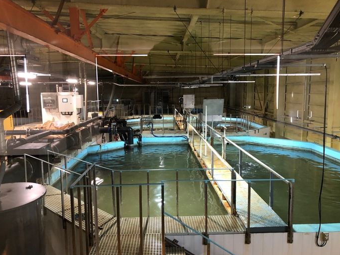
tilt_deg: -8.4
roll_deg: +0.3
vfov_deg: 48.2
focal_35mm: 29
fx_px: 285
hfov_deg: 61.7
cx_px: 172
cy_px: 129
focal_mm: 3.99
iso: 80
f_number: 1.8
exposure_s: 1/7
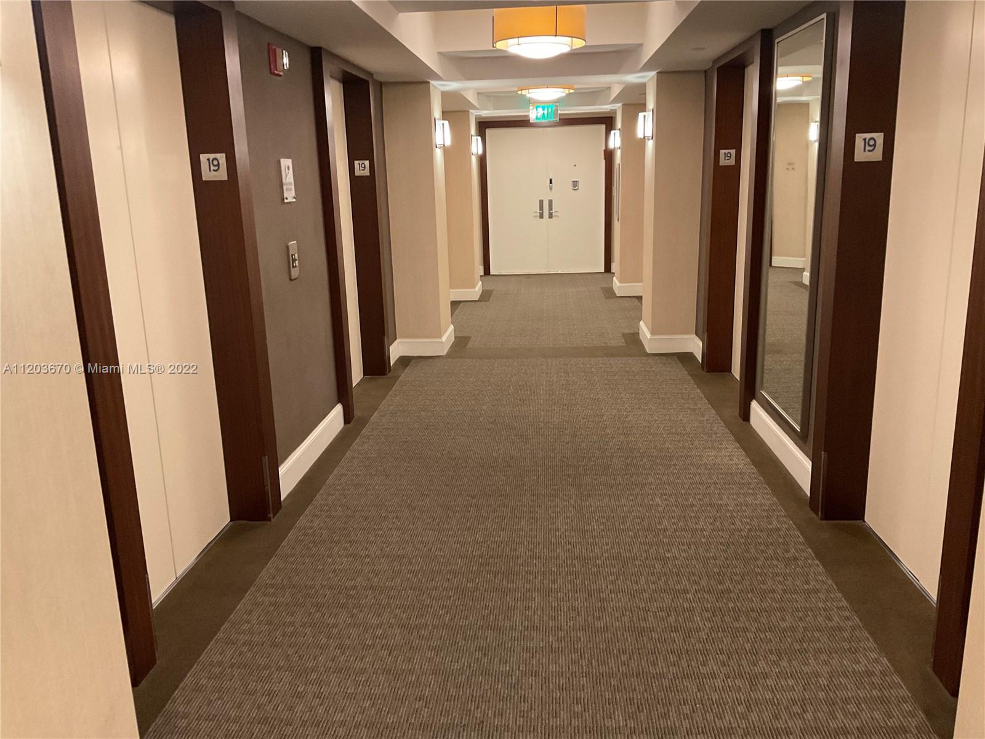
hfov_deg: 61.7
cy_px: 370
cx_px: 492
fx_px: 825
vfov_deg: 48.2
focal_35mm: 29
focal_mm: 3
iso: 320
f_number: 1.8
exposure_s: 1/30
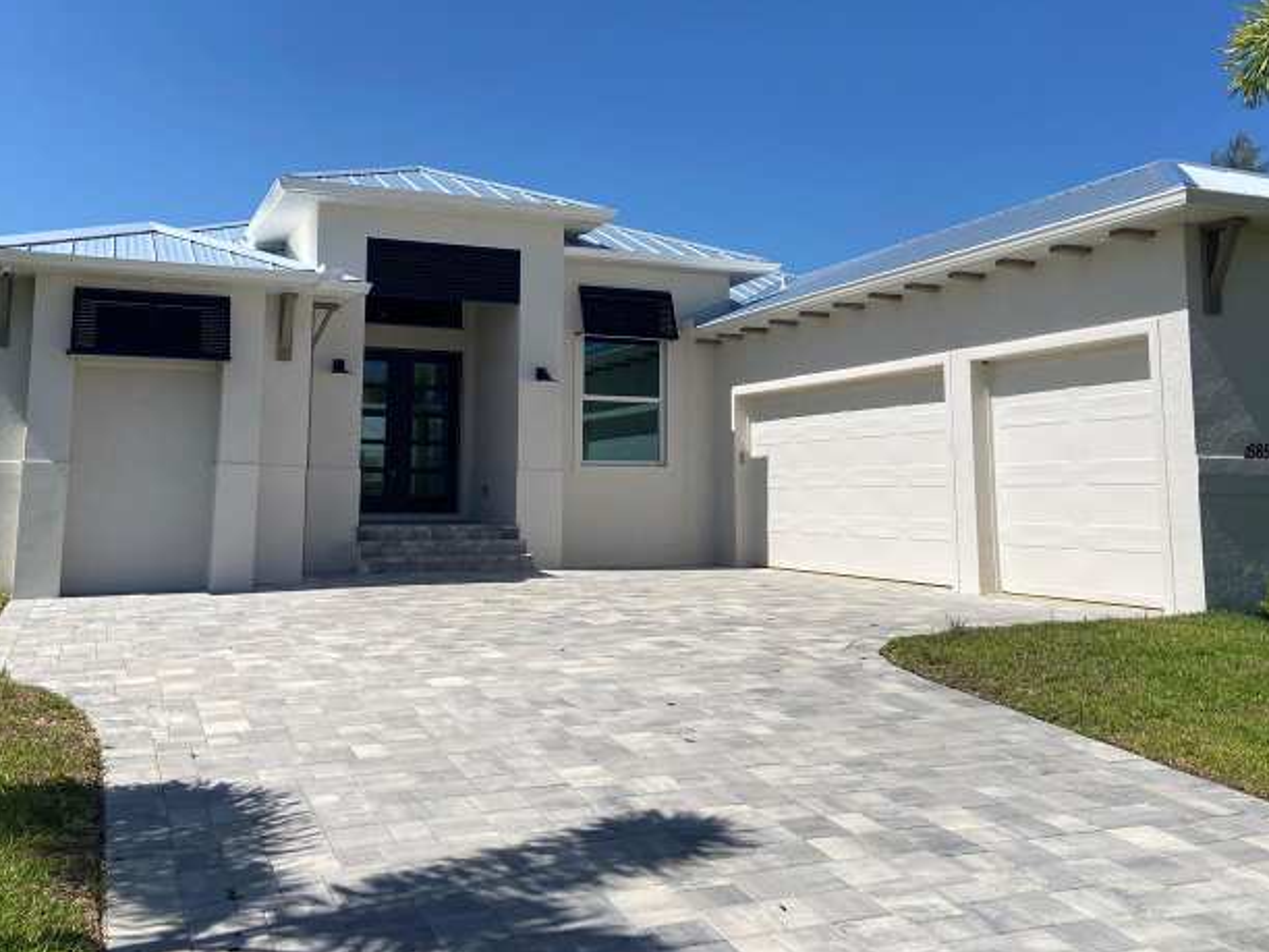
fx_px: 1246
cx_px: 614
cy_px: 353
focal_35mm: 34
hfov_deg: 53.9
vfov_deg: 41.5
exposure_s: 1/5025
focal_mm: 4.25
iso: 32
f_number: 1.8
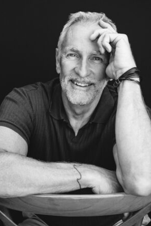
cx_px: 74
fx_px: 321
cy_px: 111
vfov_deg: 38.9
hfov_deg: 26.5
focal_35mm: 51
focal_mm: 33.3
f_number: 3.8
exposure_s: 1/125
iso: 160
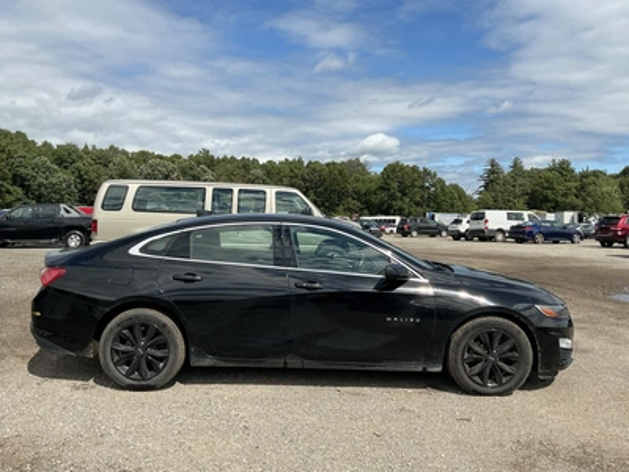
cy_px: 236
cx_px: 314
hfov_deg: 63.4
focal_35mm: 28
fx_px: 509
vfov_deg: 49.7
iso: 25
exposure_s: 1/2141
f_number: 1.8
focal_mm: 3
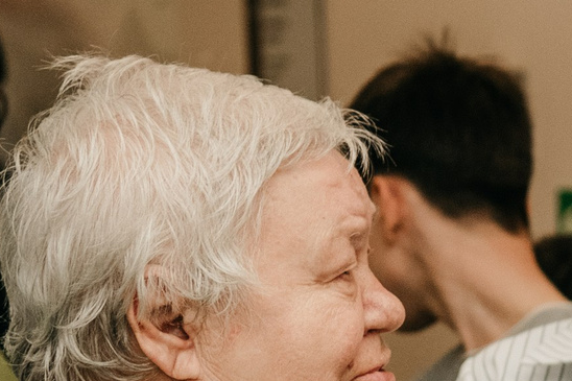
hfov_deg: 8.4
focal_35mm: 231
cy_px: 339
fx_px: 3669
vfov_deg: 5.9
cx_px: 1223
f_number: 3.5
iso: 400
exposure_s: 1/160
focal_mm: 44
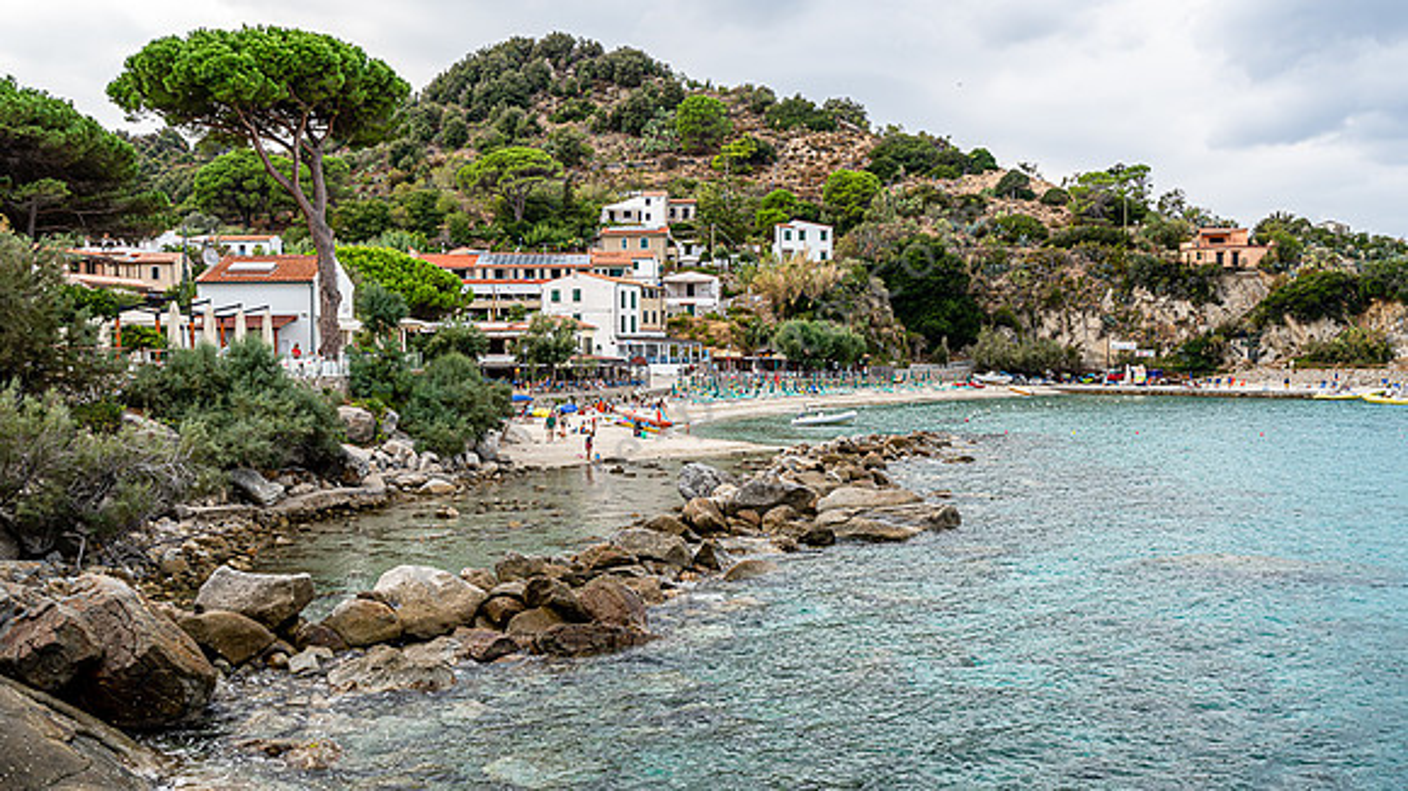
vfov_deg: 32.2
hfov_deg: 54.4
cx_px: 704
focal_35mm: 37
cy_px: 396
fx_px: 1369
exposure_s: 1/250
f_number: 5.6
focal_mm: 35
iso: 320
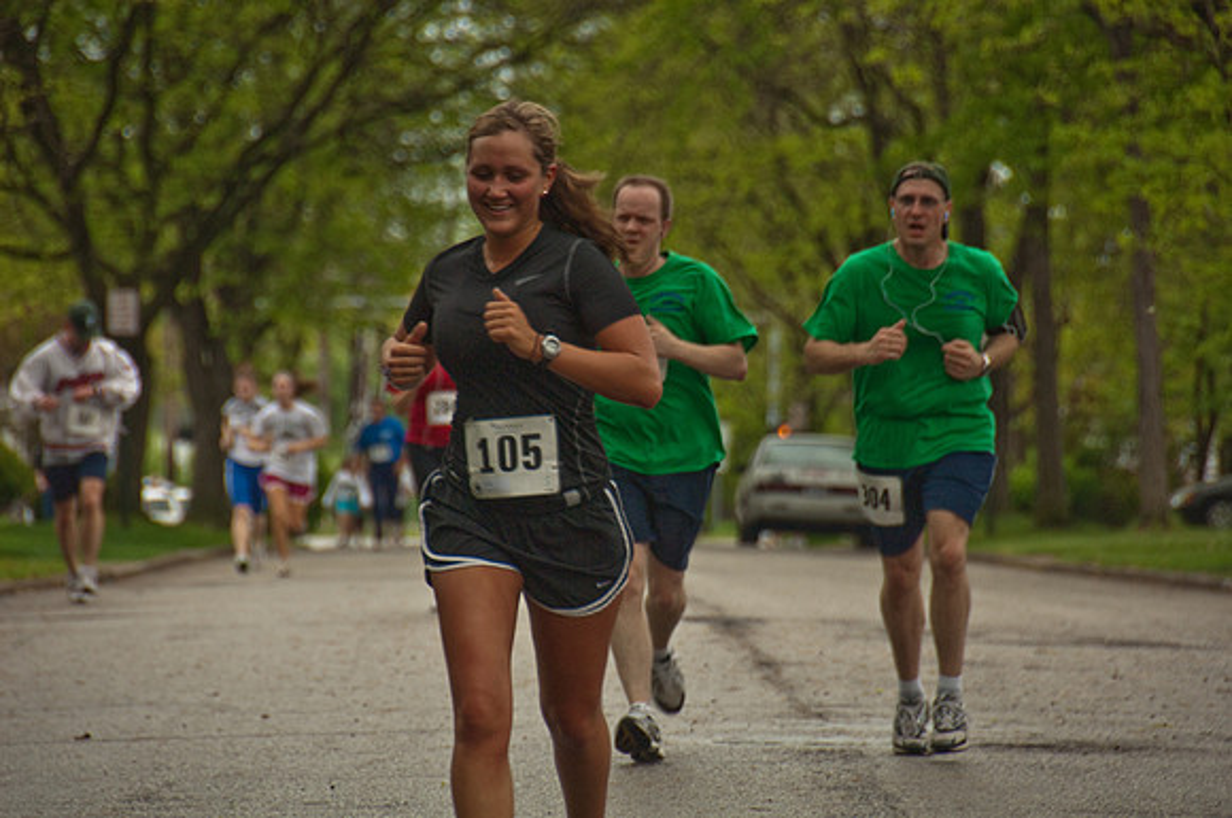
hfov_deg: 6.9
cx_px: 616
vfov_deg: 4.6
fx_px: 10252
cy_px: 409
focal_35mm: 300
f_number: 5.6
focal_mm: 200
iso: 800
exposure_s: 1/160
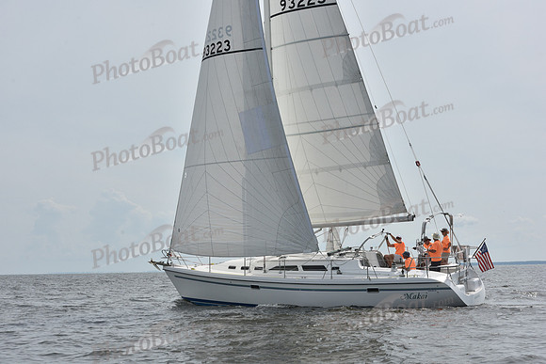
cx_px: 273
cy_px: 182
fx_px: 1062
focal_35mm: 70
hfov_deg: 28.8
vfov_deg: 19.5
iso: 320
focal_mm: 70
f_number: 10
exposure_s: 1/1250
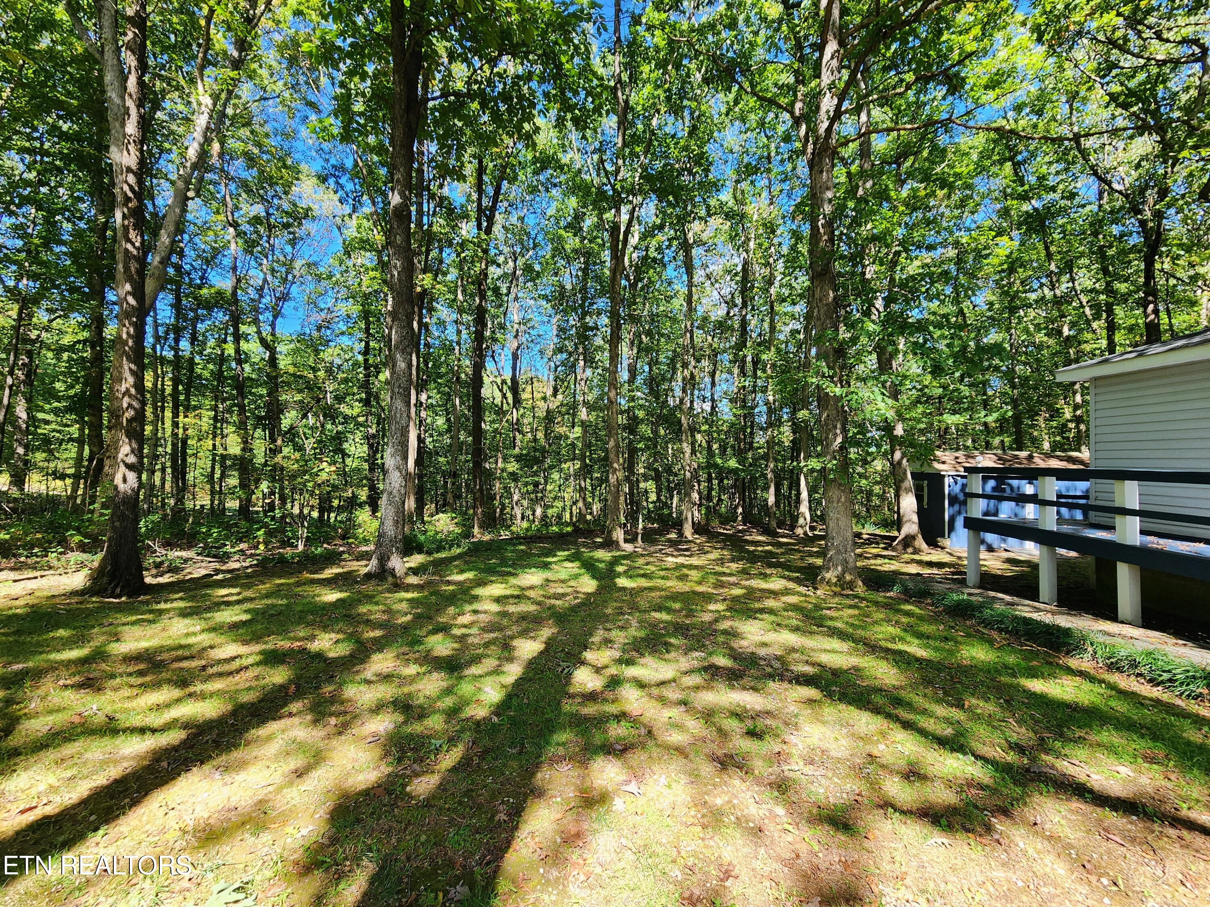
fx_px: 454
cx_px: 605
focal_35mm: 13
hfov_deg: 106.2
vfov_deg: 89.9
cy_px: 454
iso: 50
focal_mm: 2.2
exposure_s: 1/197
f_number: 2.2
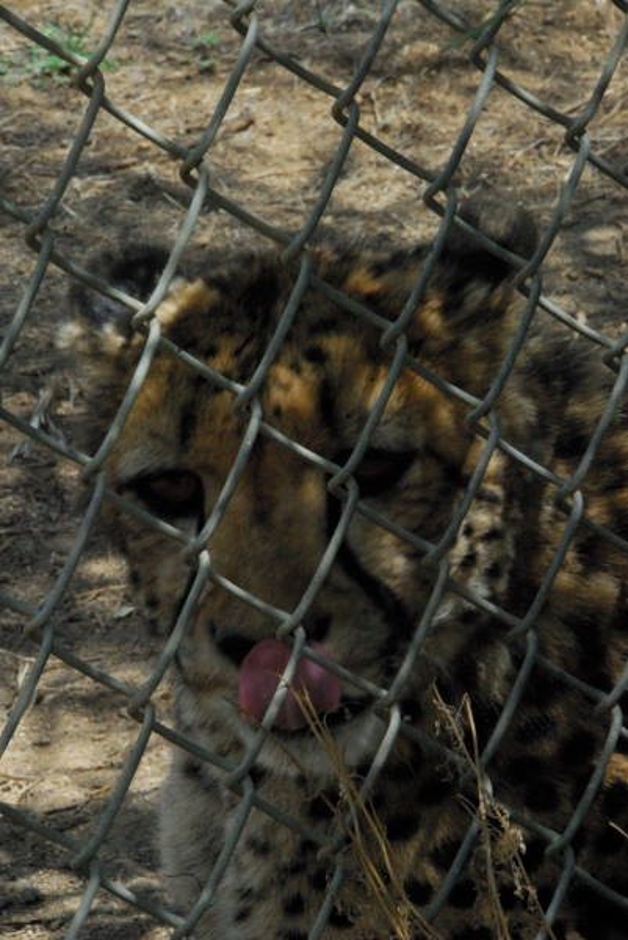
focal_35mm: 225
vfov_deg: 9.1
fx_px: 5877
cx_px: 314
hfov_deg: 6.1
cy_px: 470
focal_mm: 150
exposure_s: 1/90
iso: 1600
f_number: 36
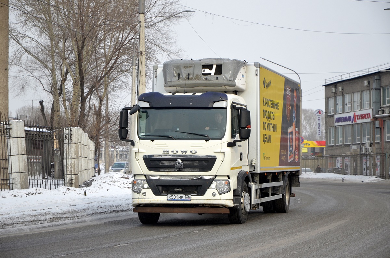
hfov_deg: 19.5
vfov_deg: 13.0
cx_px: 195
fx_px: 1135
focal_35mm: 105
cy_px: 129
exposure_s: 1/1250
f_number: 5
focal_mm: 70
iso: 400
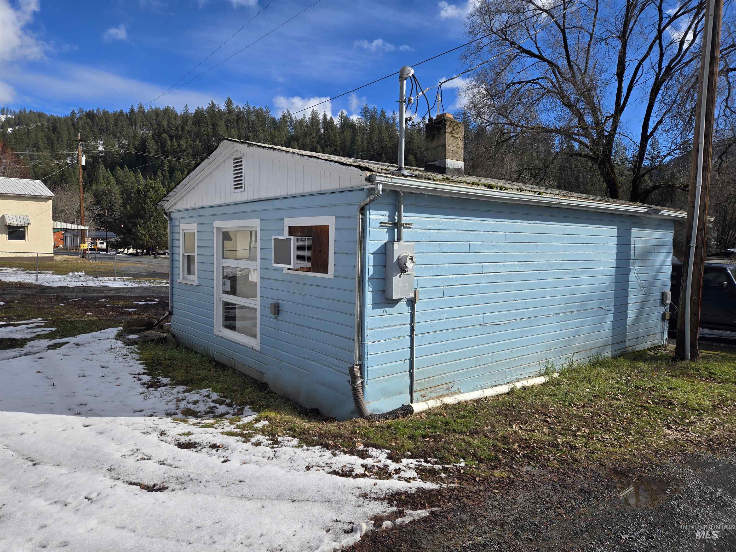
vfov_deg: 58.9
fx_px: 489
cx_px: 368
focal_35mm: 23
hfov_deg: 73.9
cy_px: 276
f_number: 1.8
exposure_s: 1/2175
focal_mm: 5.4
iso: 25
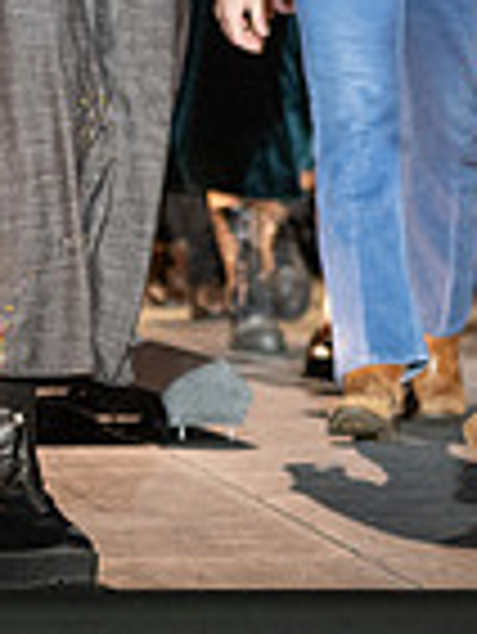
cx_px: 783
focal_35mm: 386
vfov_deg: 5.1
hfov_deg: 3.8
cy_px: -274
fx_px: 7081
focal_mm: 70
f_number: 2.8
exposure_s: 1/1000
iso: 800
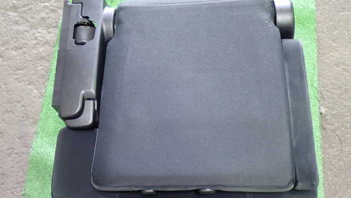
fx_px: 391
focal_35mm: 42
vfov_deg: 28.4
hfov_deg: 48.3
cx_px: 174
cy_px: 102
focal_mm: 6.83
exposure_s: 1/30
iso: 800
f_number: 2.7
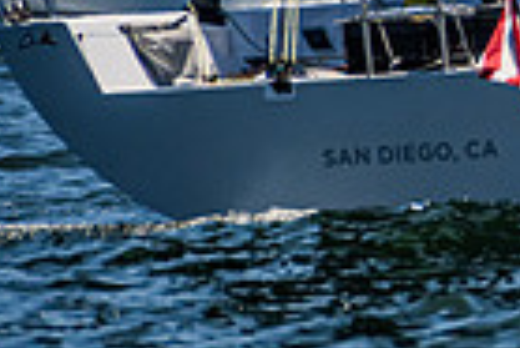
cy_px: -352
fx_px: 28846
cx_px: 1232
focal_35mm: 1995
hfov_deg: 1.0
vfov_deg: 0.7
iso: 400
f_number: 8
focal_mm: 400
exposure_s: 1/1600
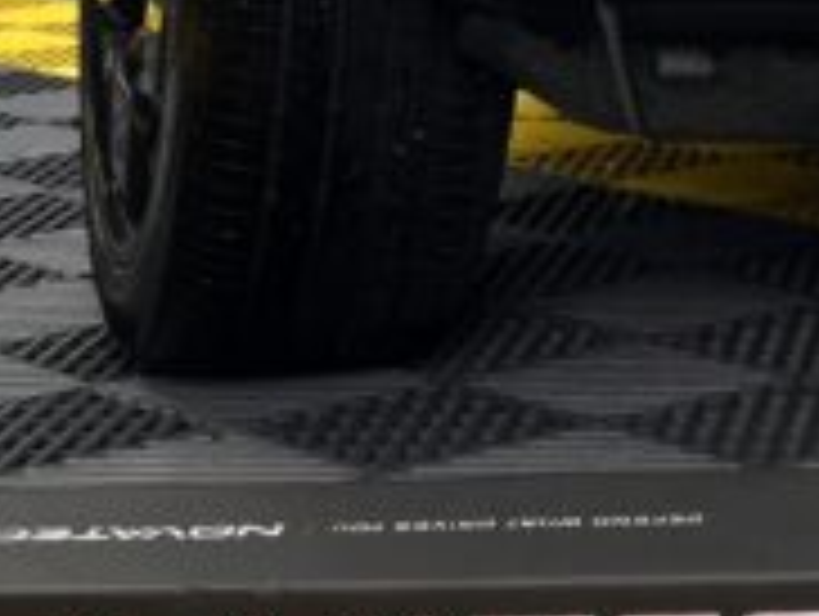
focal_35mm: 146
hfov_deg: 12.8
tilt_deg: +0.9
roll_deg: +0.6
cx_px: 1220
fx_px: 3459
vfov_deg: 9.6
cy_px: -544
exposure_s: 1/171
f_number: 1.5
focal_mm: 5.7
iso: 64
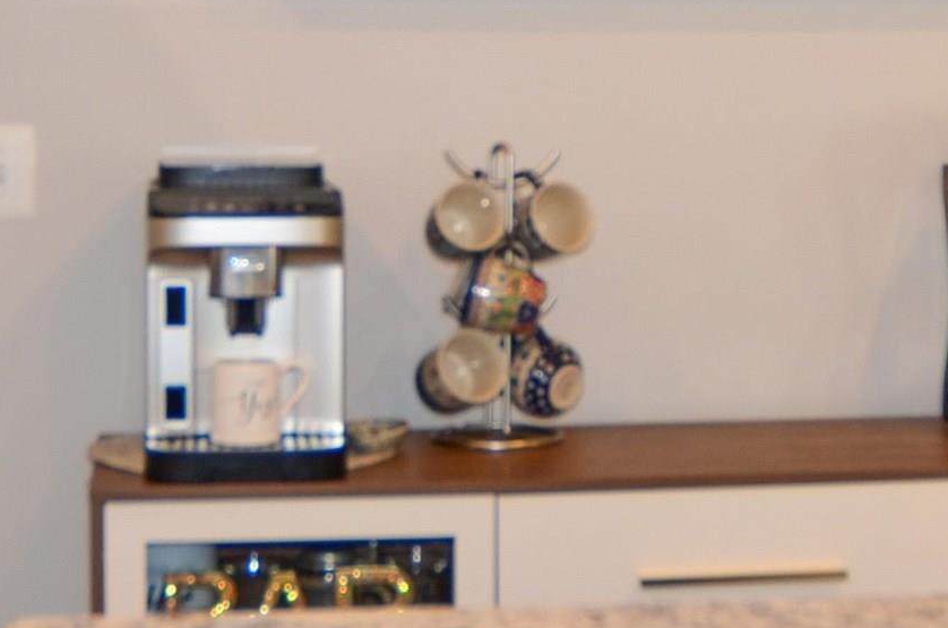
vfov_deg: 21.9
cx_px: 503
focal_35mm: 55
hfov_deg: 36.3
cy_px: -203
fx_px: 1445
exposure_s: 1/60
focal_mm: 10
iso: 100
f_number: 3.5
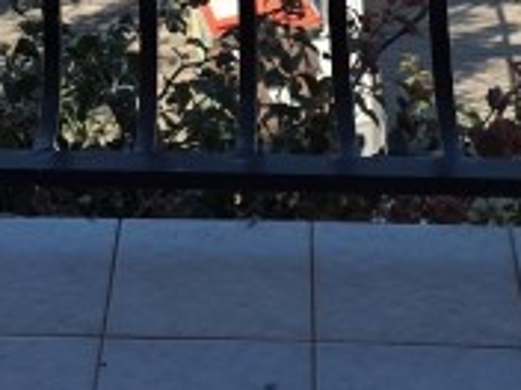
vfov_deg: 9.8
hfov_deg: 14.5
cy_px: -544
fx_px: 2017
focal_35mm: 134
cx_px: 12
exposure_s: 1/4539
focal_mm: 6.25
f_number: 1.7
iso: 80
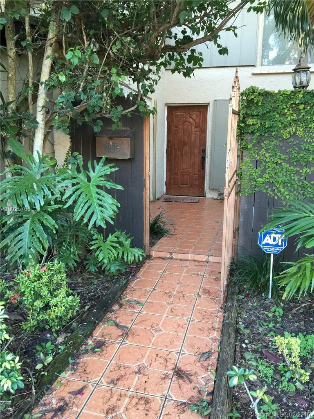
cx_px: 157
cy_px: 210
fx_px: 351
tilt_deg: -8.6
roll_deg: -1.8
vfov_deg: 61.7
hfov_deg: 48.2
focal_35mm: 29
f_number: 2.2
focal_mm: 4.15
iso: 40
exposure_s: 1/30
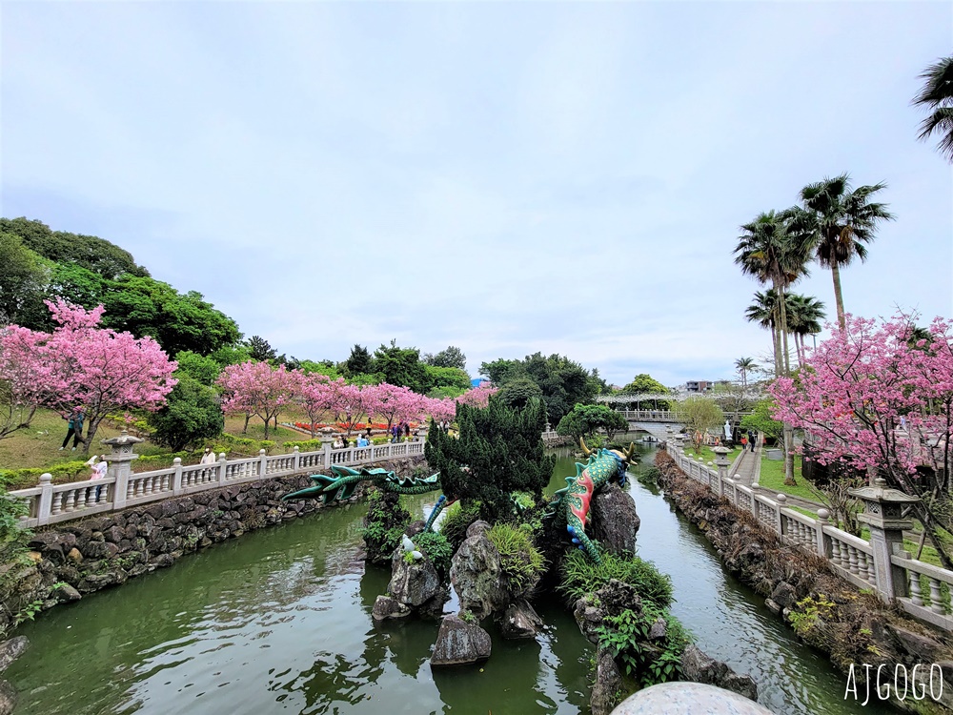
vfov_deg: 89.9
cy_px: 358
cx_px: 476
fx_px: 358
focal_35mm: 13
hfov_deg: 106.2
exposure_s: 1/641
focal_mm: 2.2
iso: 50
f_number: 2.2
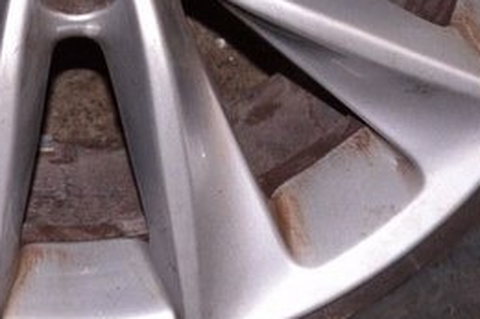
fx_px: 2758
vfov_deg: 6.5
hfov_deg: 9.9
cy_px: -160
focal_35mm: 207
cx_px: 240
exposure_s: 1/200
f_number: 8
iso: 1600
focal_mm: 35
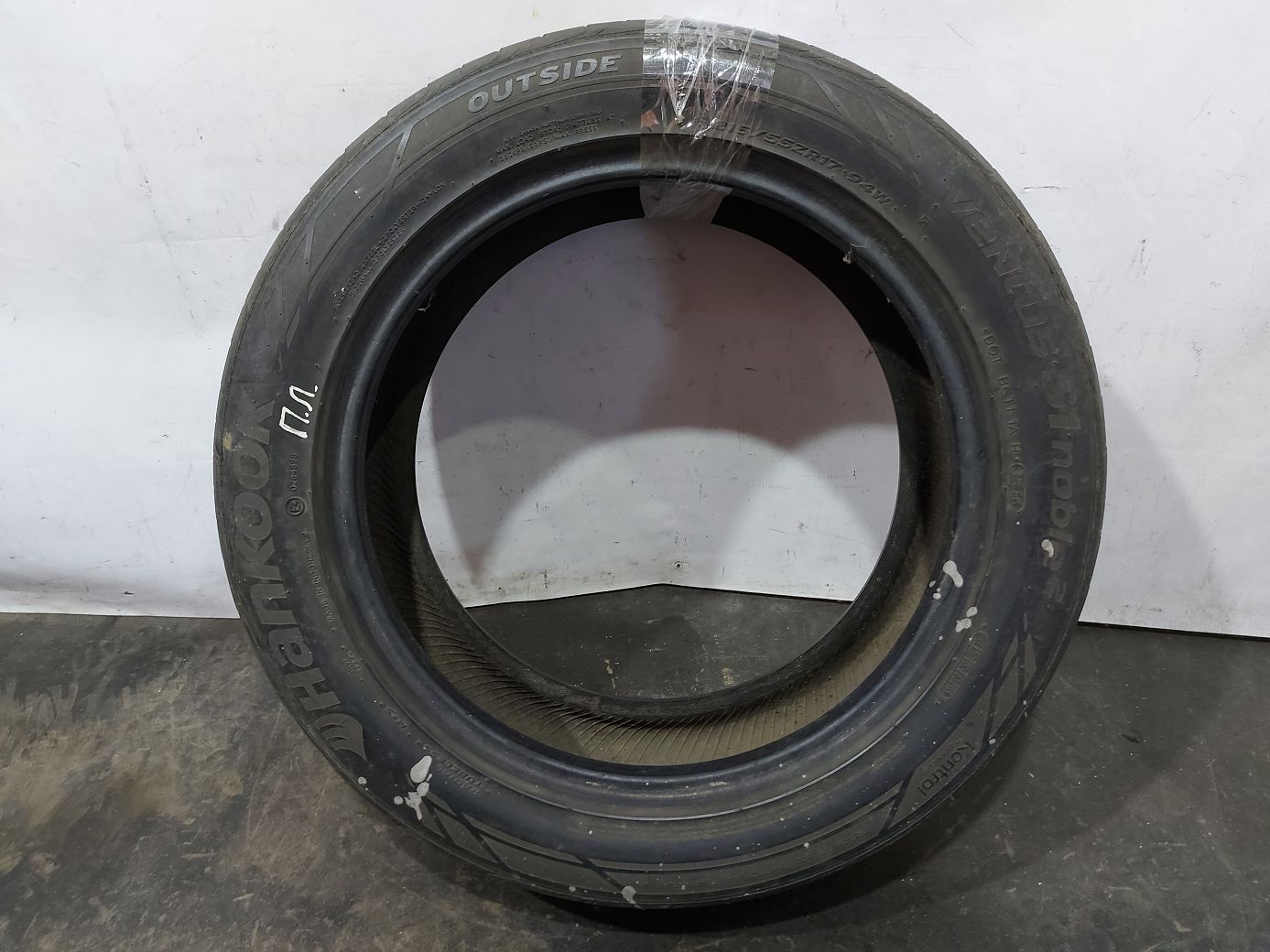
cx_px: 635
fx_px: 880
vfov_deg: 56.8
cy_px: 476
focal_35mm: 24
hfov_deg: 71.6
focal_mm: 5.23
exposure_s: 1/50
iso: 160
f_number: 1.8
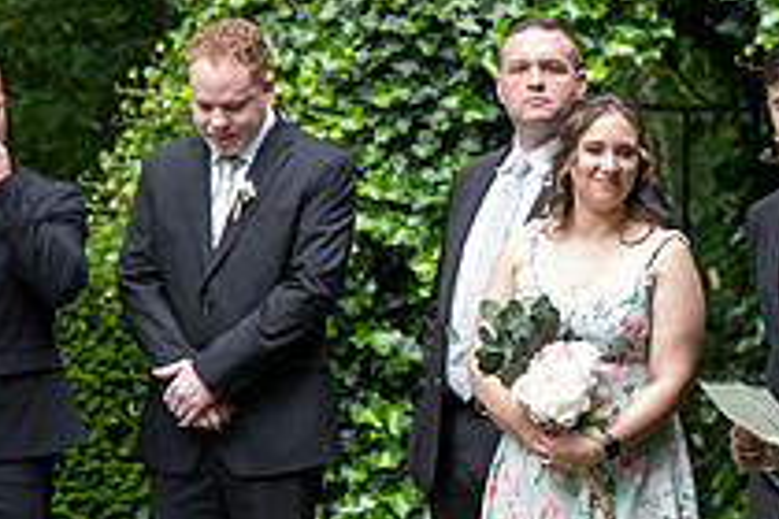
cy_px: 232
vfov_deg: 7.1
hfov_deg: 10.5
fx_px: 4176
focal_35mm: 193
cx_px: 920
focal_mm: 70
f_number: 2.8
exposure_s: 1/400
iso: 1000
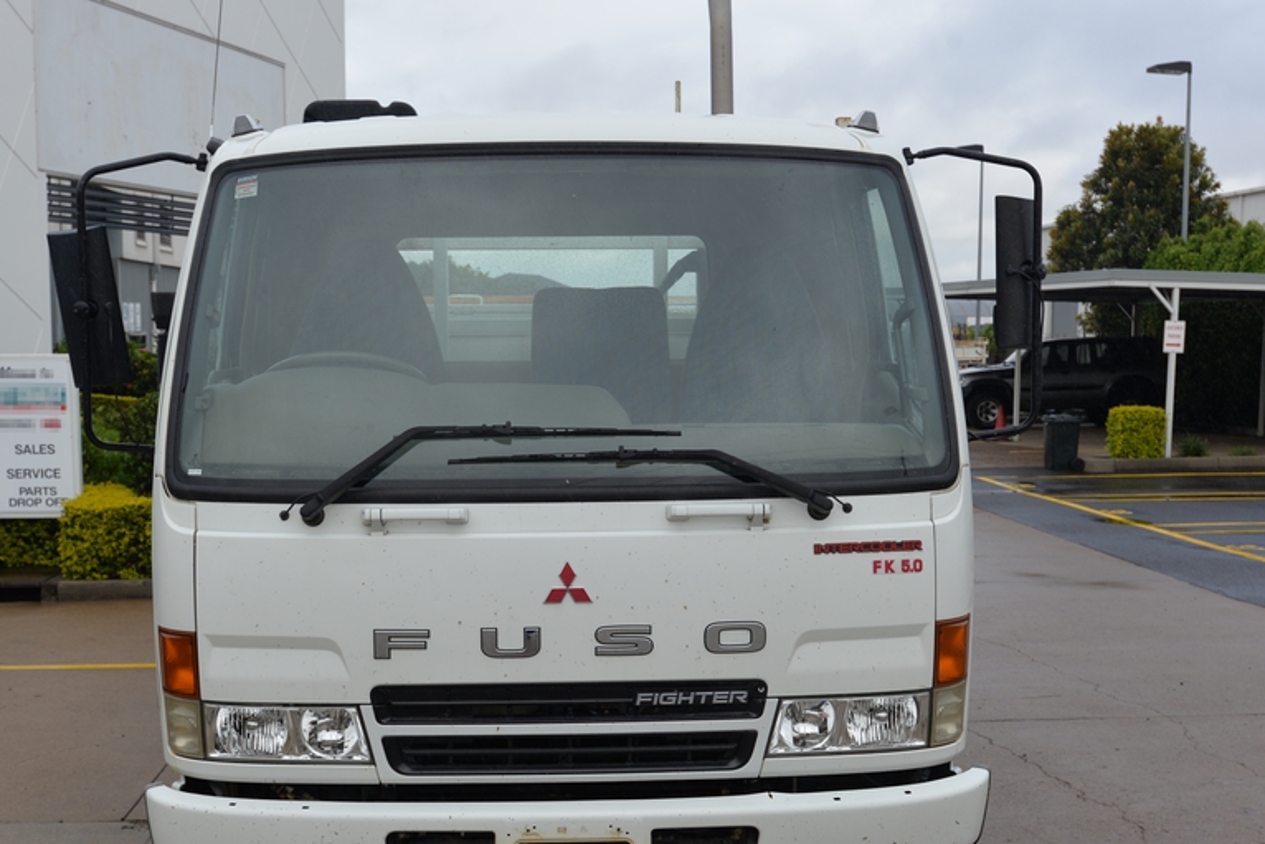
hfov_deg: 41.8
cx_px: 557
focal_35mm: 47
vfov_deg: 28.6
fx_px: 1652
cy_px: 512
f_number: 8
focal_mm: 35
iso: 160
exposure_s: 1/250
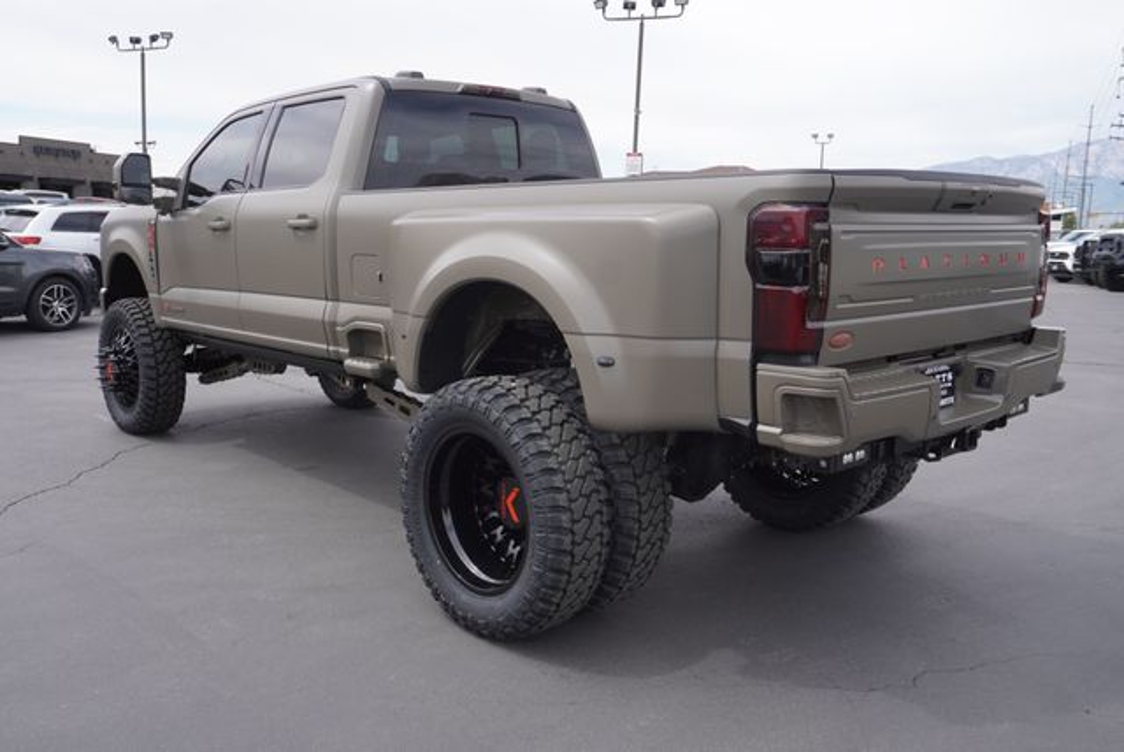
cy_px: 376
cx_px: 562
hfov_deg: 59.4
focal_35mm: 32
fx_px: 984
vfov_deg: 41.8
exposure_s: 1/200
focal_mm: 21
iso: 100
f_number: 6.3
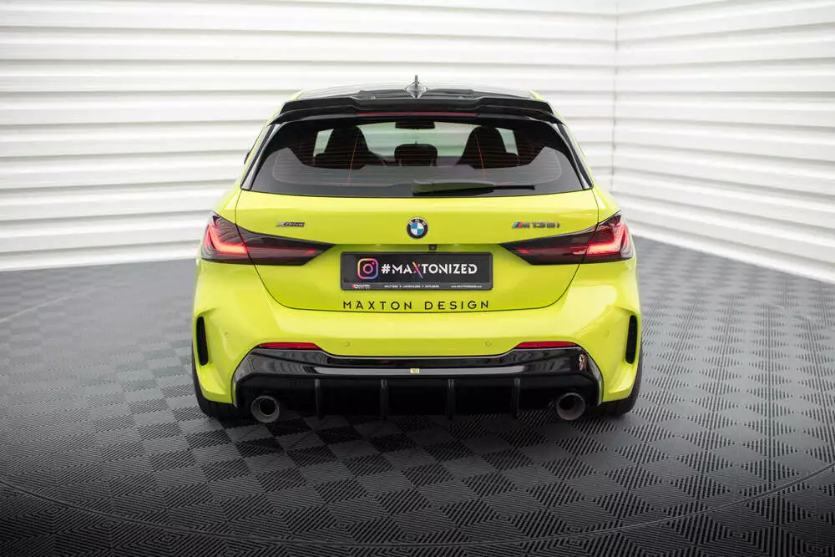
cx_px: 420
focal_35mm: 39
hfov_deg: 49.4
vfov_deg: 34.1
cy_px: 285
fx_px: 907
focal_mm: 35
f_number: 2.5
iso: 500
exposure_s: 1/125
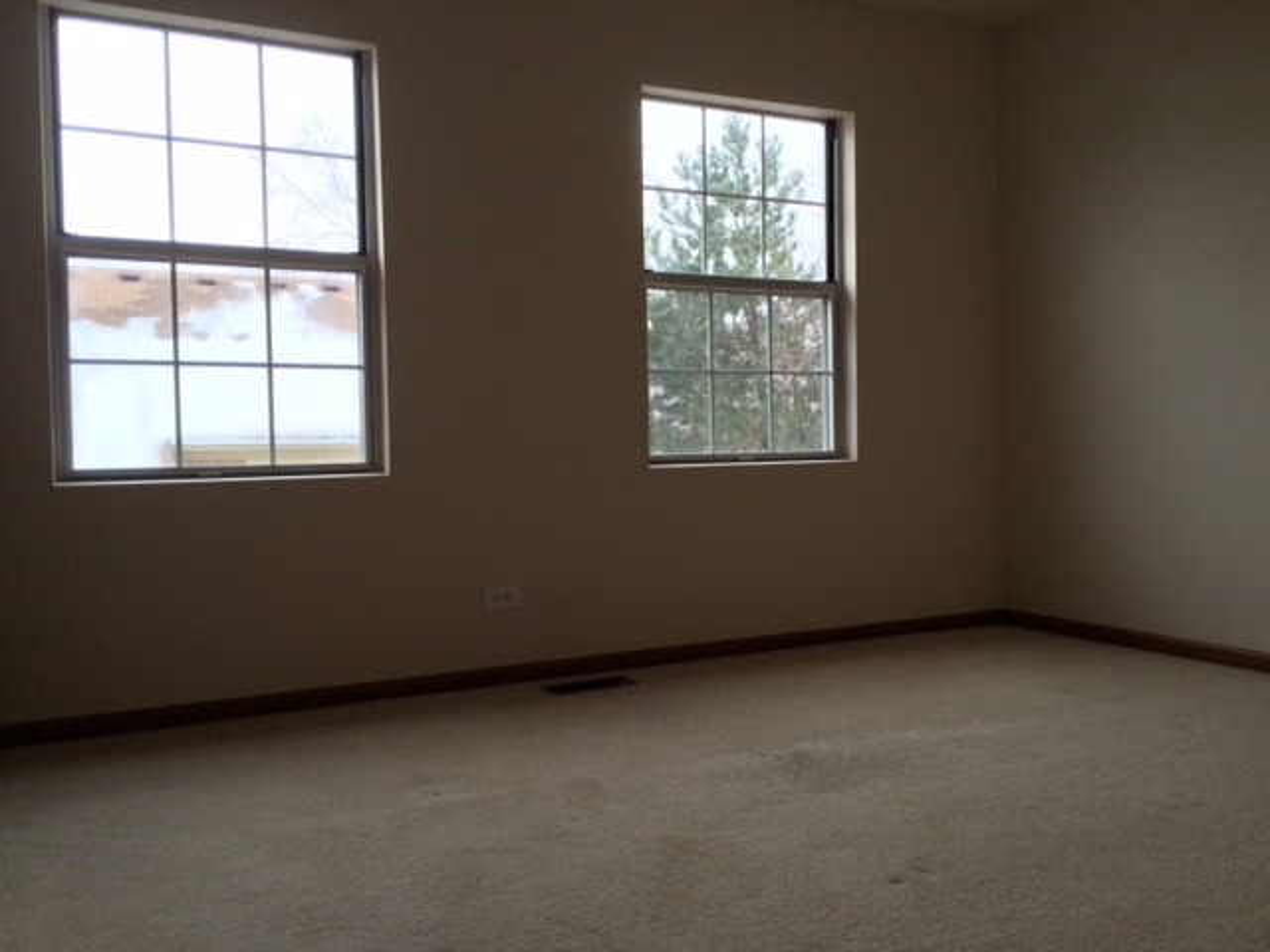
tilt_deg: -1.3
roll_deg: +2.2
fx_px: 1064
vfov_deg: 48.2
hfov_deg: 61.7
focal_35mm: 29
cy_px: 476
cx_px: 635
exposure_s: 1/342
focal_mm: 4.15
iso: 32
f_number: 2.2
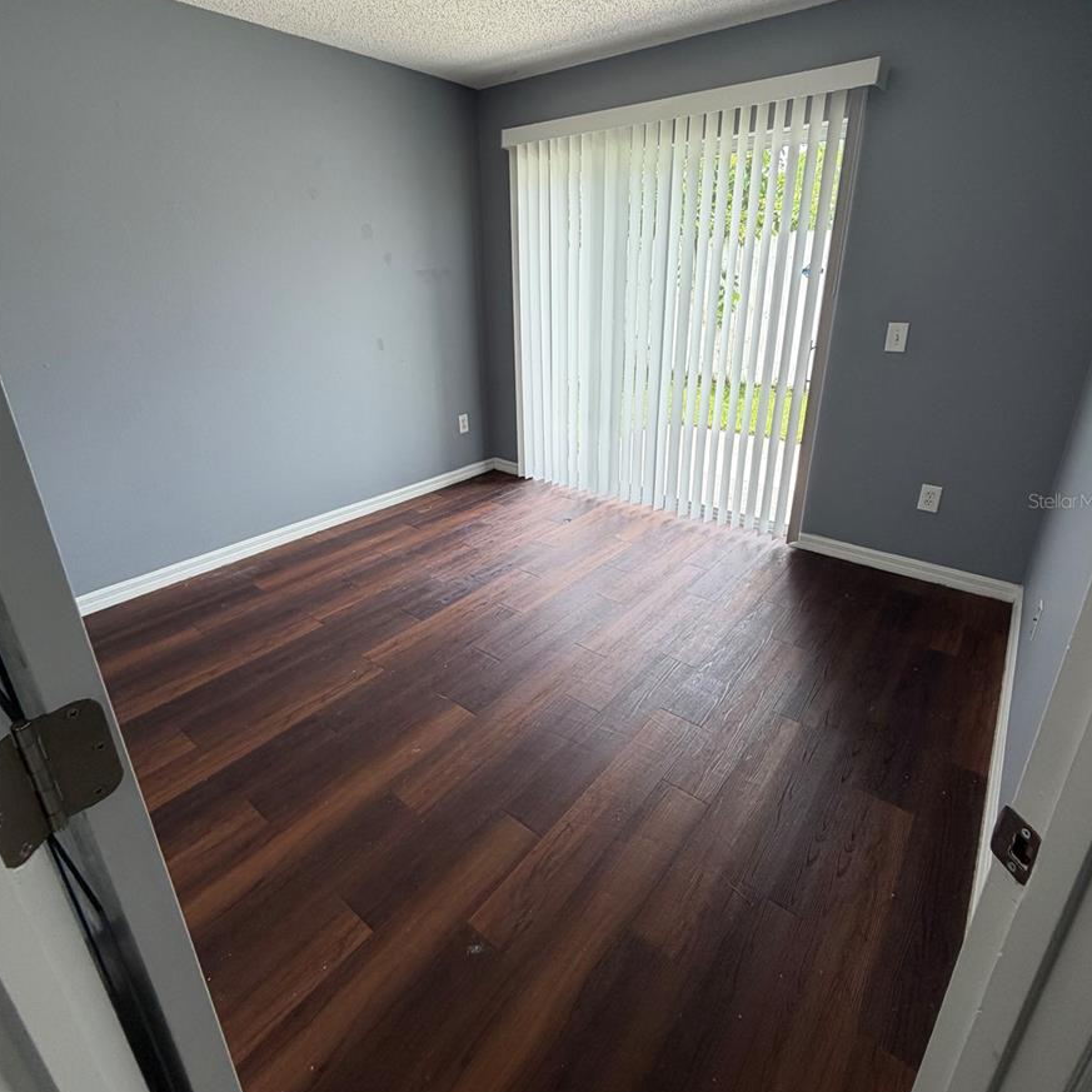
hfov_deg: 84.0
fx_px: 607
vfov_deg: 83.8
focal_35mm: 17
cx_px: 554
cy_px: 500
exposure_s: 1/121
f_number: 2.2
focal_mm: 2.22
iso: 64
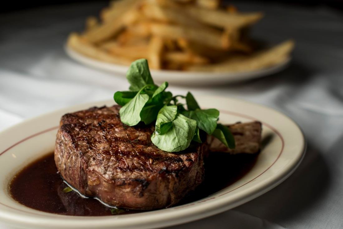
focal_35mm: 50
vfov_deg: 27.0
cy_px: 114
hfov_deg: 39.6
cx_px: 172
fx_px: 476
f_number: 4
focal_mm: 50
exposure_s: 1/60
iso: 80
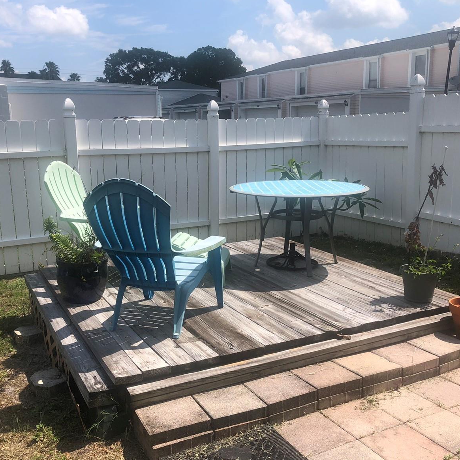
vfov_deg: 48.4
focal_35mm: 34
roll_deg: +1.6
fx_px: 511
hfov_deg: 48.4
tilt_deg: -13.2
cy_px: 226
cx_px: 225
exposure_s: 1/2183
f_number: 1.8
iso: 20
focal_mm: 4
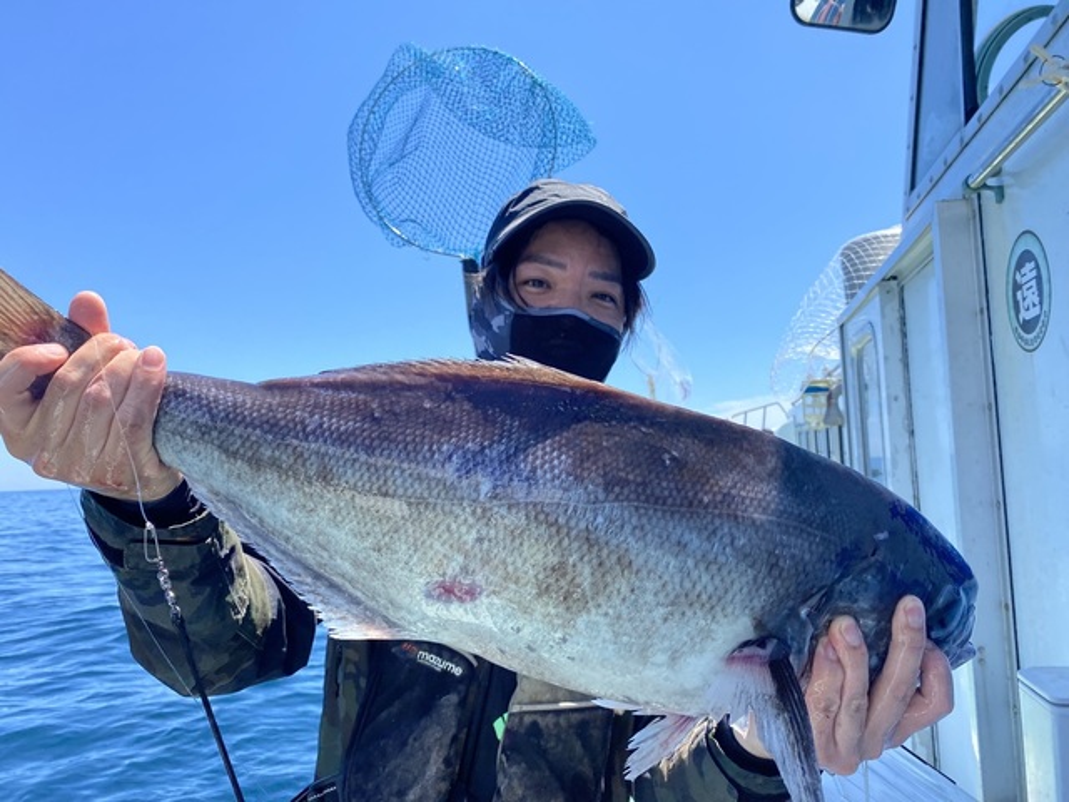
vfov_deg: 53.1
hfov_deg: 67.3
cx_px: 534
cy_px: 401
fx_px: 803
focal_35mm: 26
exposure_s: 1/1838
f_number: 1.8
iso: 32
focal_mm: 4.25
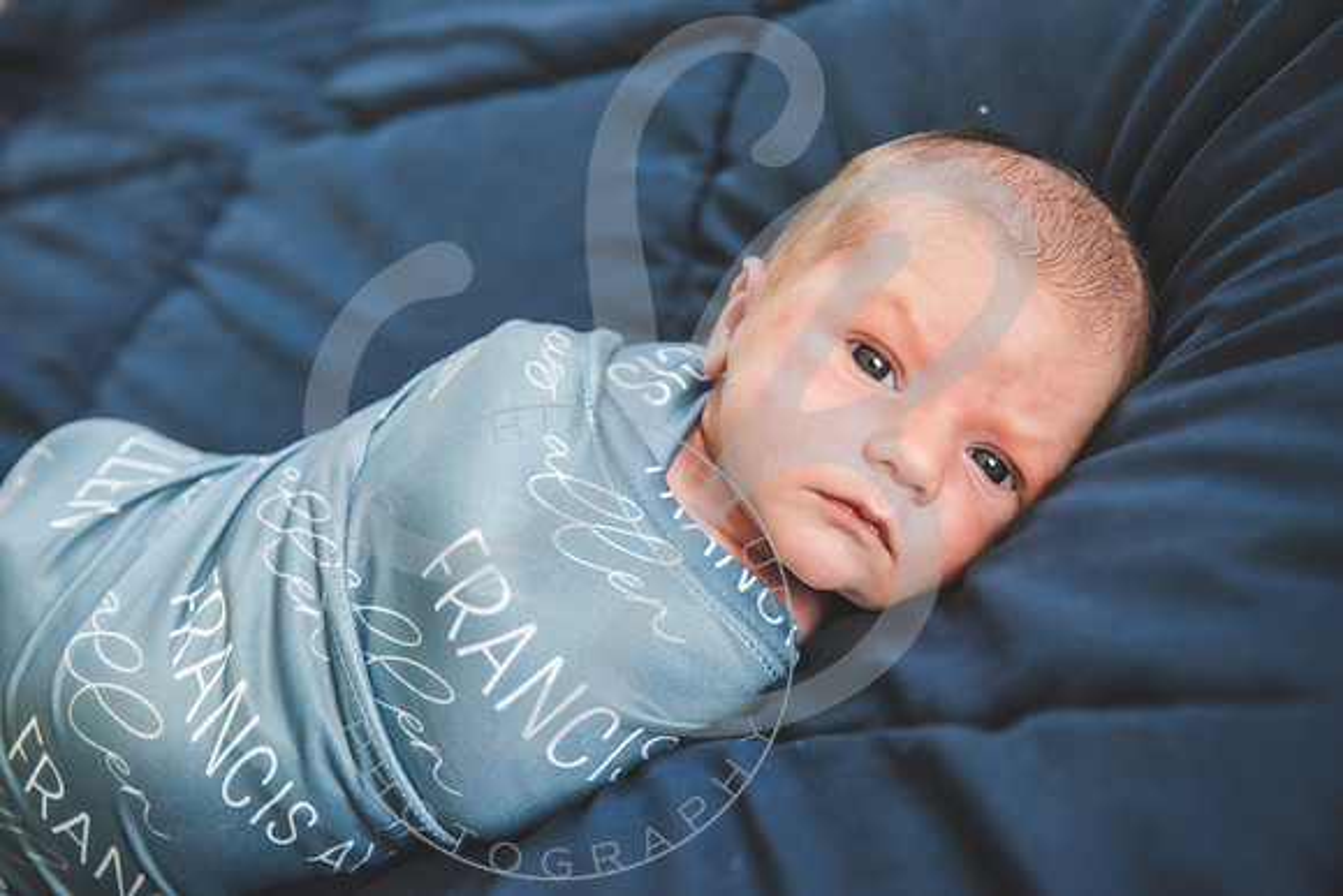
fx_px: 2052
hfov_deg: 36.2
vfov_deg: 24.6
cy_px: 448
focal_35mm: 55
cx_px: 672
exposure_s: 1/125
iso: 1600
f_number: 4
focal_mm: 55
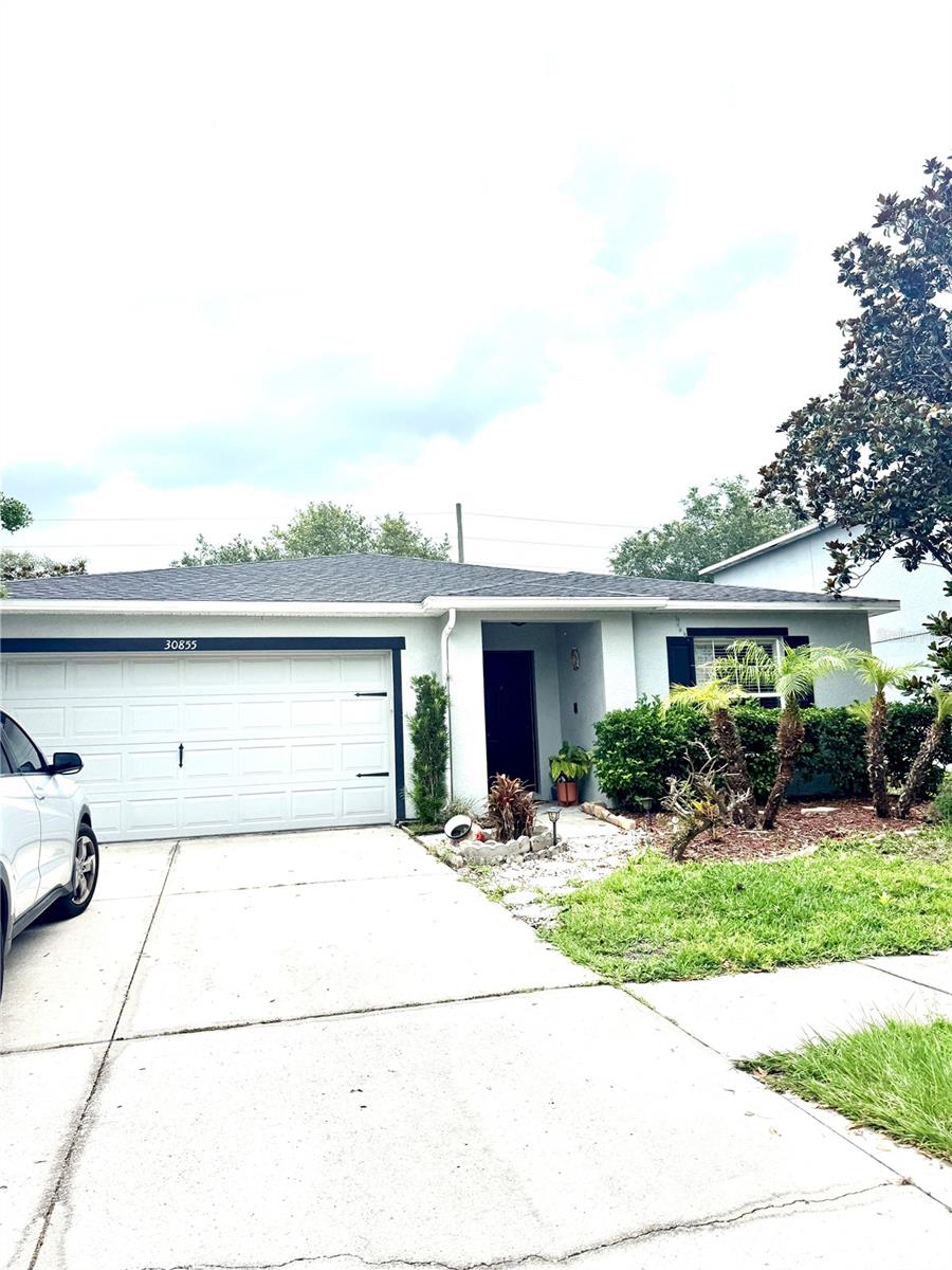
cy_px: 635
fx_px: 880
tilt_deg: +7.6
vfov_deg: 71.6
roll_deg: +2.6
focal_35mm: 24
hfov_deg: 56.8
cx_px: 476
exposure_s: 1/6410
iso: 80
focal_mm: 6.76
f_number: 1.78
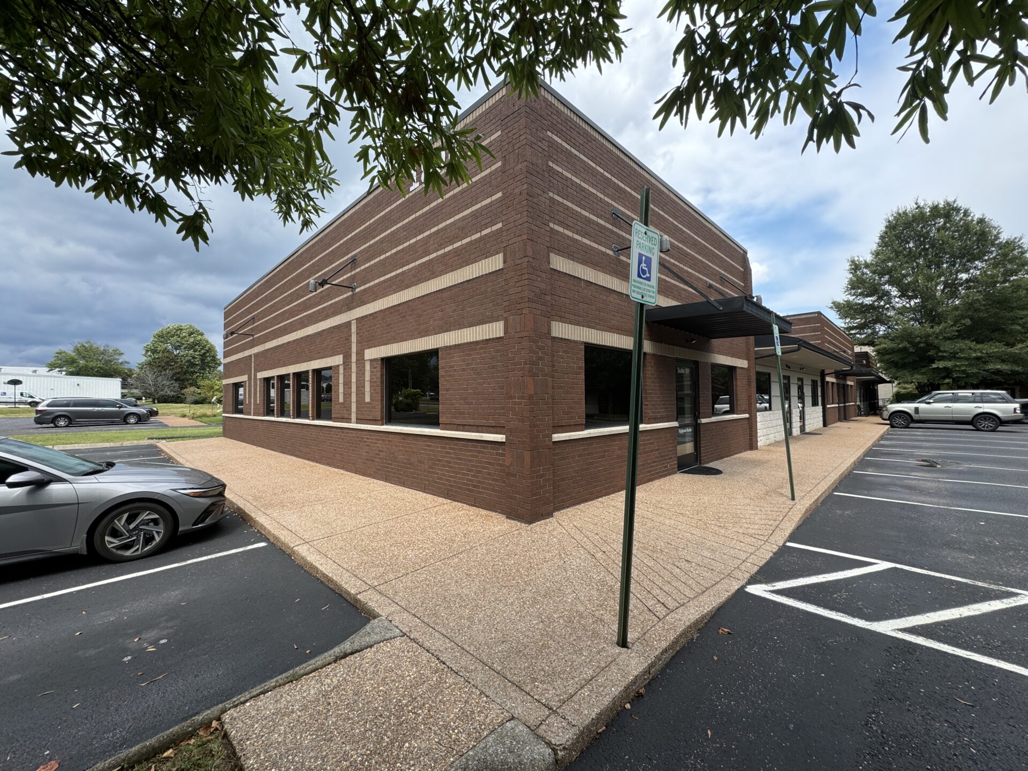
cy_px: 386
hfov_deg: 102.1
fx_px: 416
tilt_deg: +1.6
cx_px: 514
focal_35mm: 14
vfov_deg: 85.7
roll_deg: +0.5
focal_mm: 2.22
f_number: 2.2
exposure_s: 1/476
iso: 40
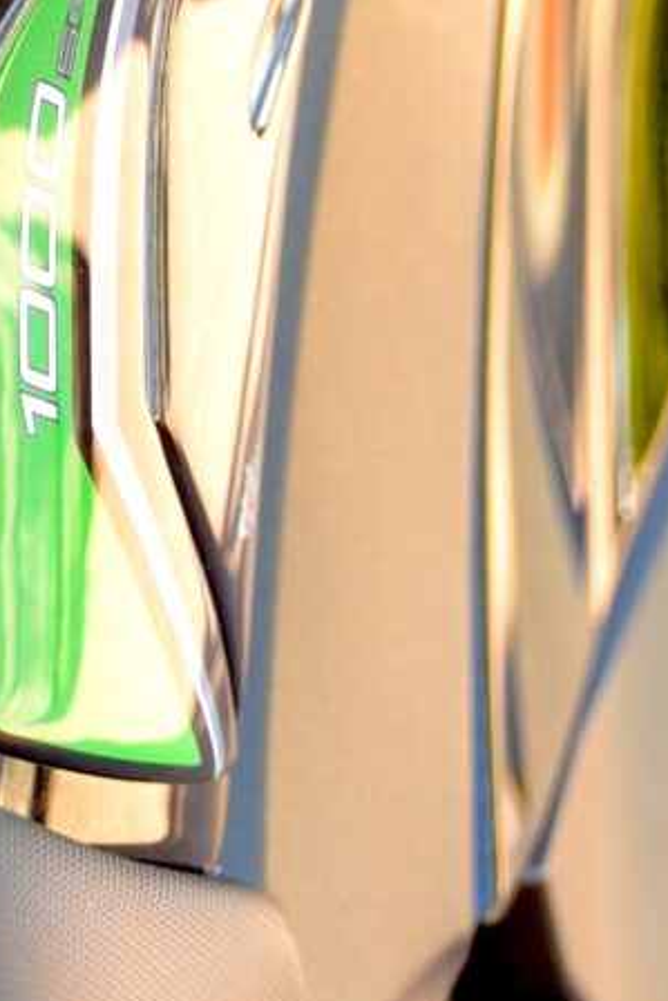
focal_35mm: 257
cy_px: -932
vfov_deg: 7.7
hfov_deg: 5.2
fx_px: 7147
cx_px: -687
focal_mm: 45
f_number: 2.8
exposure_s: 1/40
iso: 100
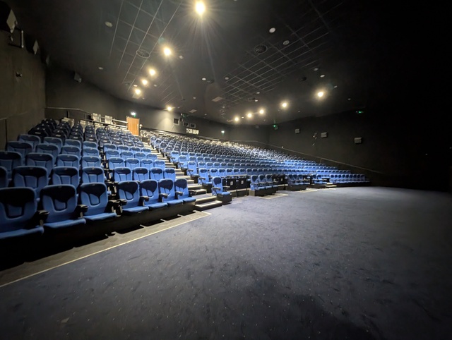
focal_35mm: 12
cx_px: 226
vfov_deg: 94.6
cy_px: 170
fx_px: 157
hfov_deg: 110.5
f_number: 1.95
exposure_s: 1/2.56
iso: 1234
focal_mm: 2.23
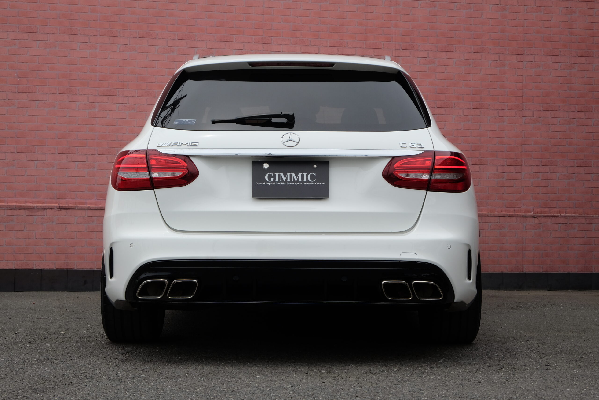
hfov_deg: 24.5
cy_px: 200
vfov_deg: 16.5
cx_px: 300
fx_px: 1381
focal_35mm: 83
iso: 400
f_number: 10
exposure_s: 1/420
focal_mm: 55
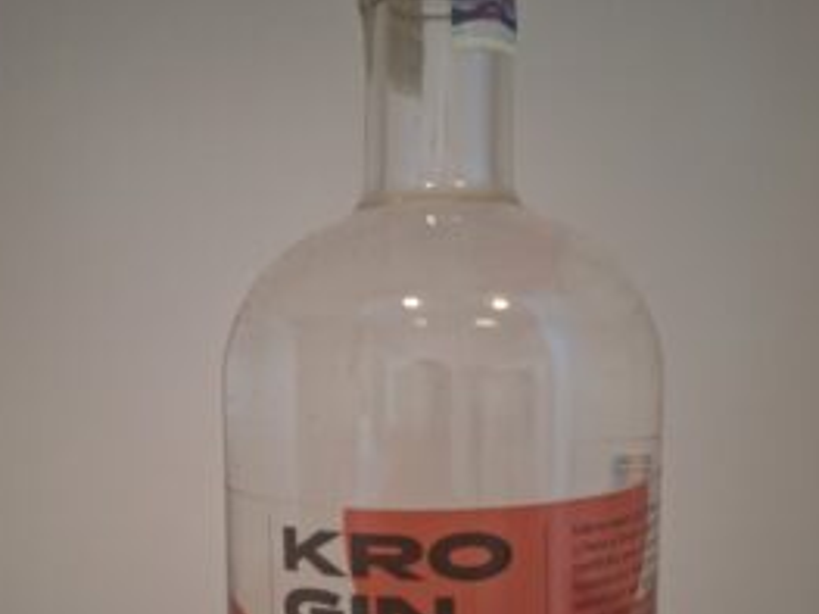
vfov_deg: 39.5
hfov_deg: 52.6
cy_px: 464
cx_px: 371
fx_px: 828
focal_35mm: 35
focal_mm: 5.54
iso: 400
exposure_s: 1/20
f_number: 1.8
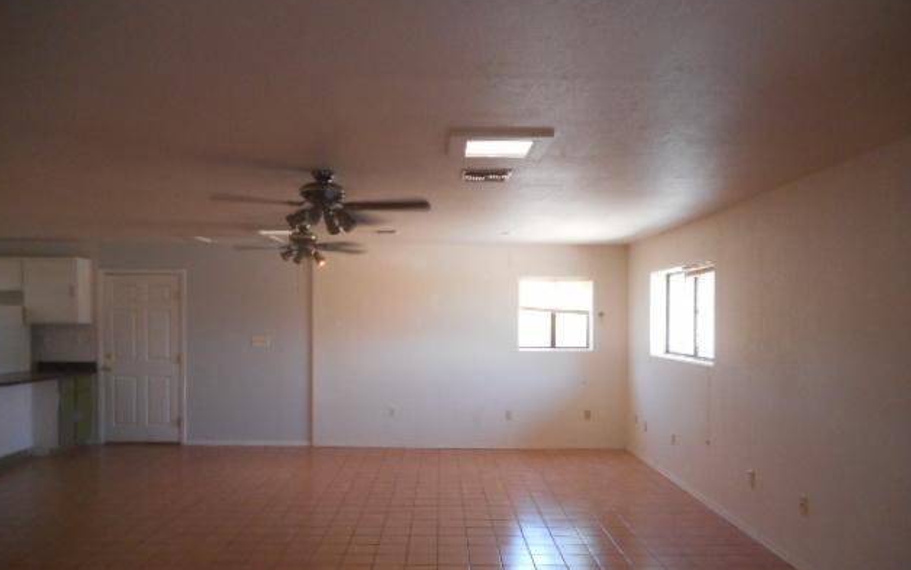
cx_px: 450
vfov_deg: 45.9
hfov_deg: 68.4
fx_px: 671
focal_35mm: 27
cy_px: 329
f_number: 3.7
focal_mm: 4.5
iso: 280
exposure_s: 1/30
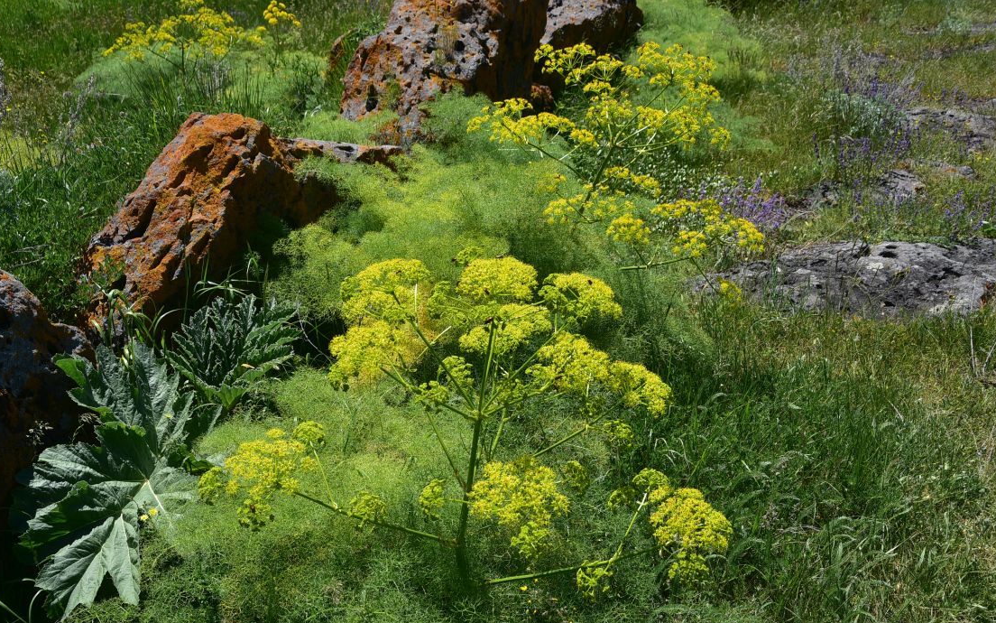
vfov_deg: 21.6
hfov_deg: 34.0
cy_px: 376
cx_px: 475
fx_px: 1629
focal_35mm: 60
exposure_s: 1/320
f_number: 9
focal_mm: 50
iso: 160
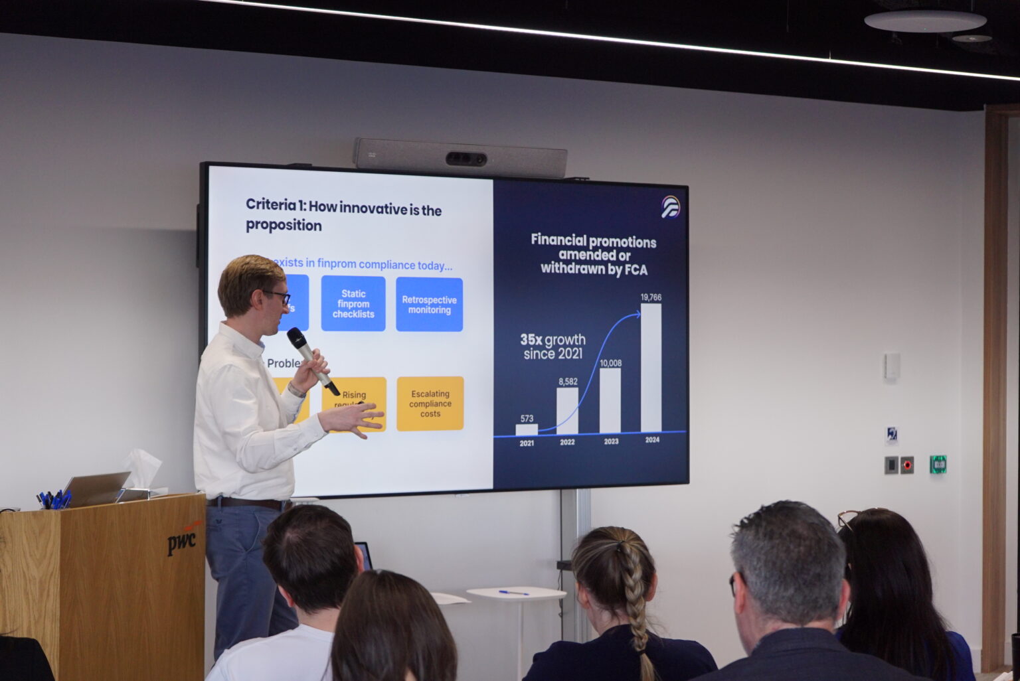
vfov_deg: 19.5
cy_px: 340
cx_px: 510
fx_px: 1984
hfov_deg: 28.8
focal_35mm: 70
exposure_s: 1/250
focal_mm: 70
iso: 1600
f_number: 5.6
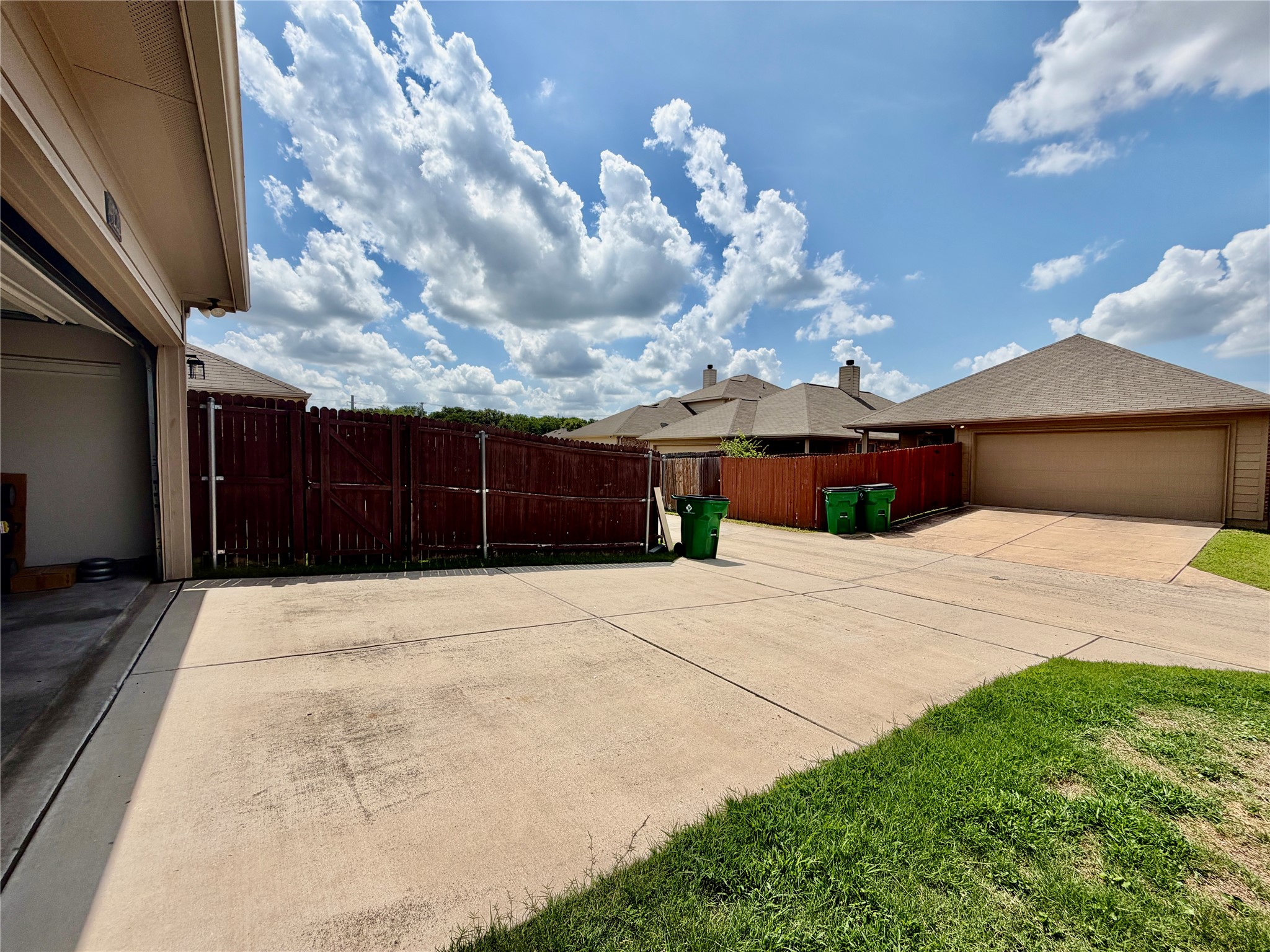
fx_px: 514
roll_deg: +0.0
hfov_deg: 102.1
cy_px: 476
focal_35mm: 14
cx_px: 635
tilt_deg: -3.0
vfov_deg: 85.7
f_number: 2.2
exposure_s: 1/1745
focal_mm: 2.22
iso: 20
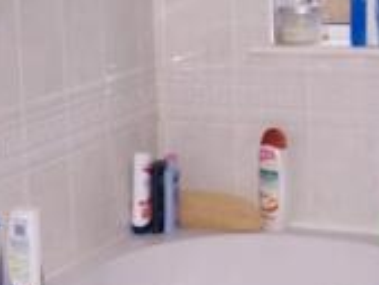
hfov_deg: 15.8
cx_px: 89
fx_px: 1359
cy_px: 235
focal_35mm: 124
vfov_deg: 11.9
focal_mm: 6
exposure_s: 1/60
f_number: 3
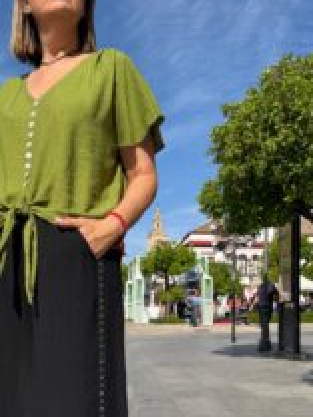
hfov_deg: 31.3
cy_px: 313
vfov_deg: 40.1
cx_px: 108
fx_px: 554
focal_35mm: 46
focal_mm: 6.76
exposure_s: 1/4405
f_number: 1.78
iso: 80
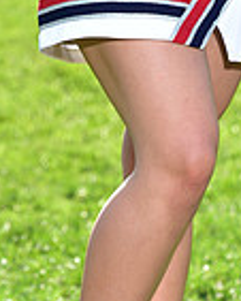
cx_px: 155
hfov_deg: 3.9
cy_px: -252
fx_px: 3500
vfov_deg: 4.9
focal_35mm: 393
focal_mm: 102
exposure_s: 1/250
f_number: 5.6
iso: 80
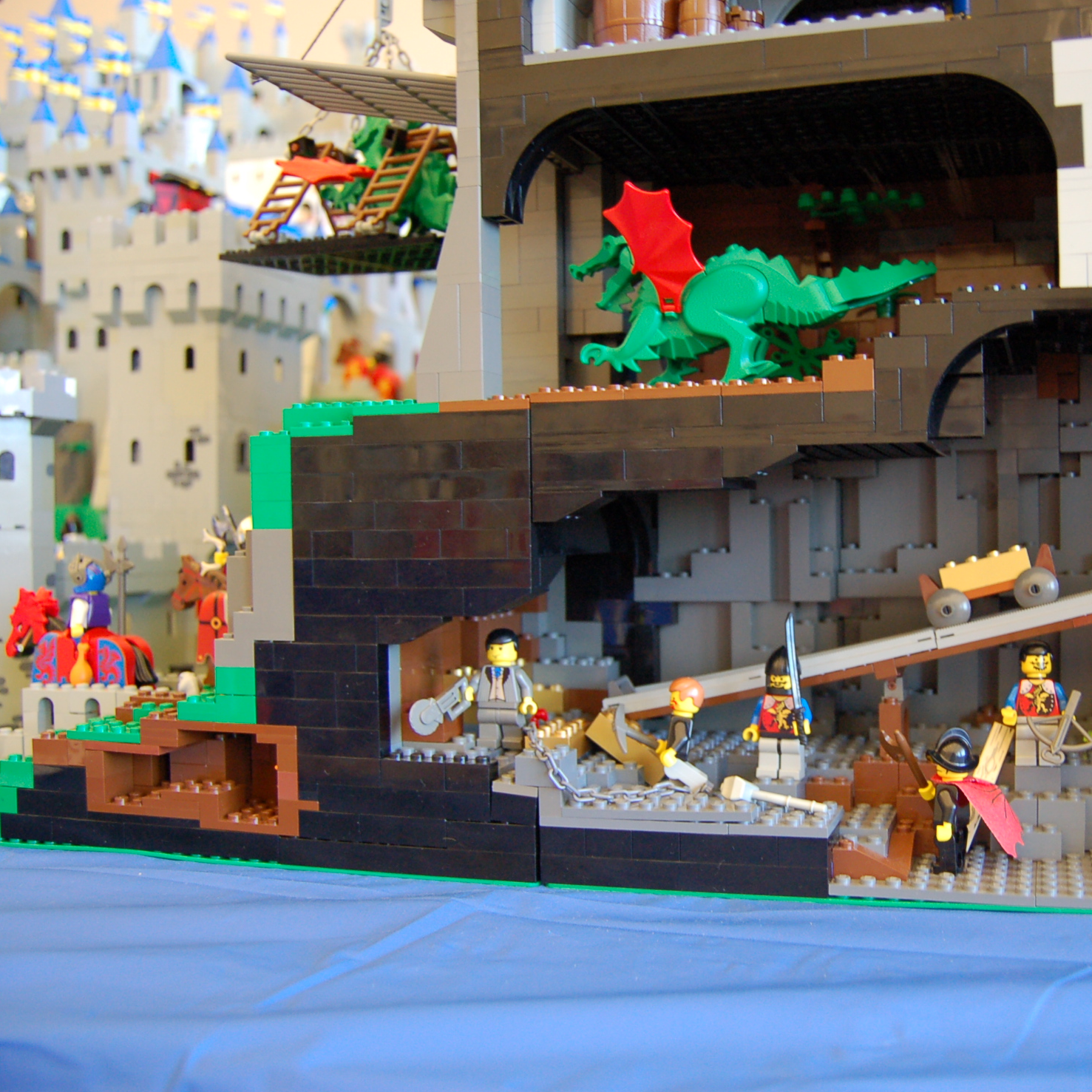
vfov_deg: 47.2
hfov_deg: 46.1
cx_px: 771
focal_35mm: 35
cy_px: 542
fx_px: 1249
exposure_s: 1/25
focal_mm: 18
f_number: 3.5
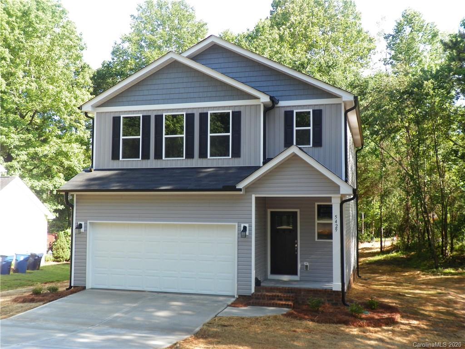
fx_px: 524
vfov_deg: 36.8
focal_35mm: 39
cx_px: 232
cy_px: 174
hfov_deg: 47.9
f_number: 3.2
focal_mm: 6.9
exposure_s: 1/160
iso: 64
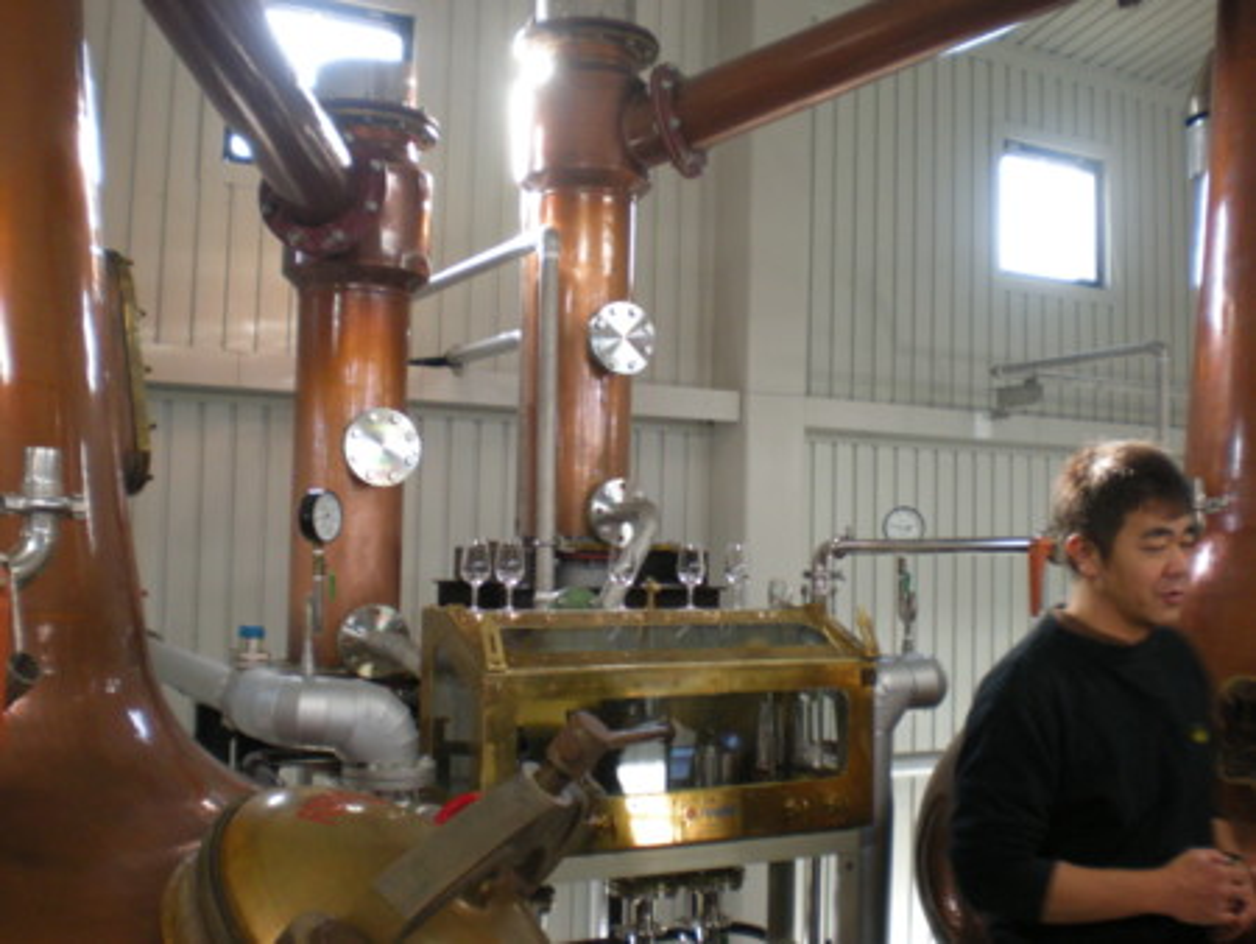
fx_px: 1380
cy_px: 472
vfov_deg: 37.8
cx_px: 628
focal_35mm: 38
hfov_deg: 49.0
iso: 200
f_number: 3.1
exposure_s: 1/24.1
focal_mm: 6.3
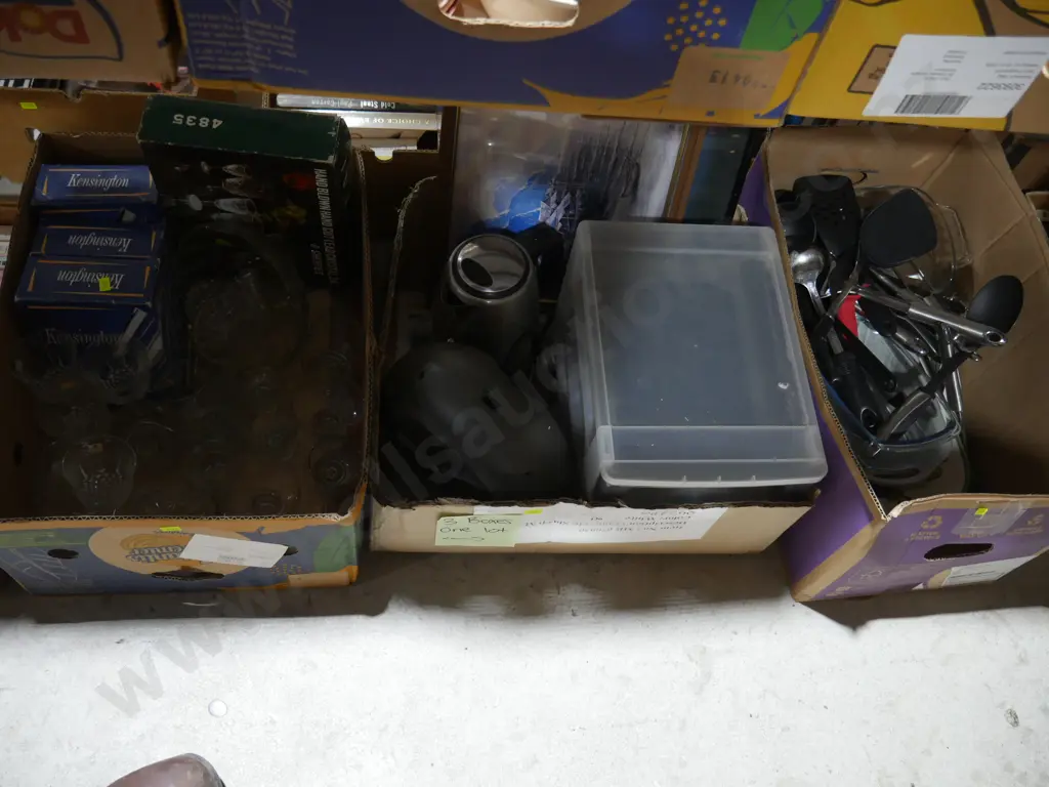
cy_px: 394
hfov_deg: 63.4
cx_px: 524
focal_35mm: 28
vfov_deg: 49.7
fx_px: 849
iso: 800
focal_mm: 14
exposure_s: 1/60
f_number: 3.5
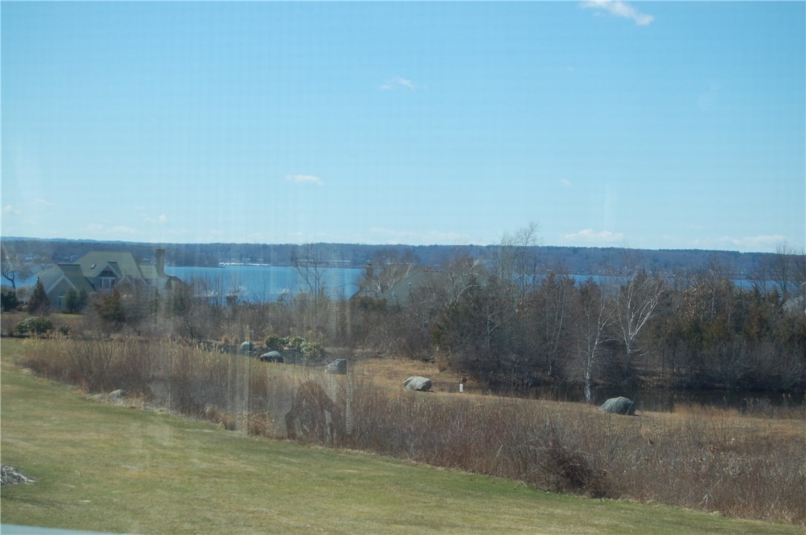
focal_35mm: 82
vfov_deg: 16.5
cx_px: 403
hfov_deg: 24.6
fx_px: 1845
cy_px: 268
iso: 200
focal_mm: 55
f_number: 6.3
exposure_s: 1/160
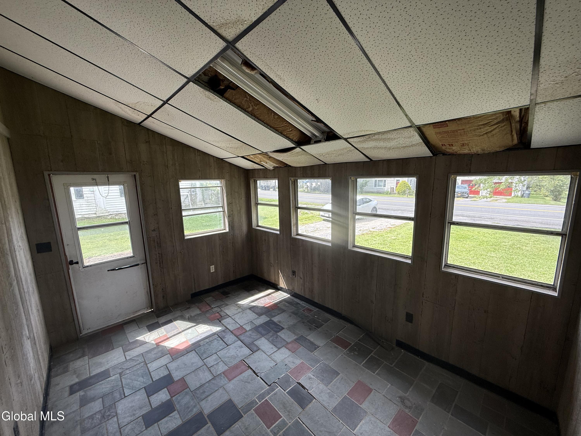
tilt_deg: -8.9
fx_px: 235
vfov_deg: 85.7
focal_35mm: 14
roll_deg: +0.7
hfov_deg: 102.1
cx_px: 290
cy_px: 218
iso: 64
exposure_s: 1/190
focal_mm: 2.22
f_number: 2.2
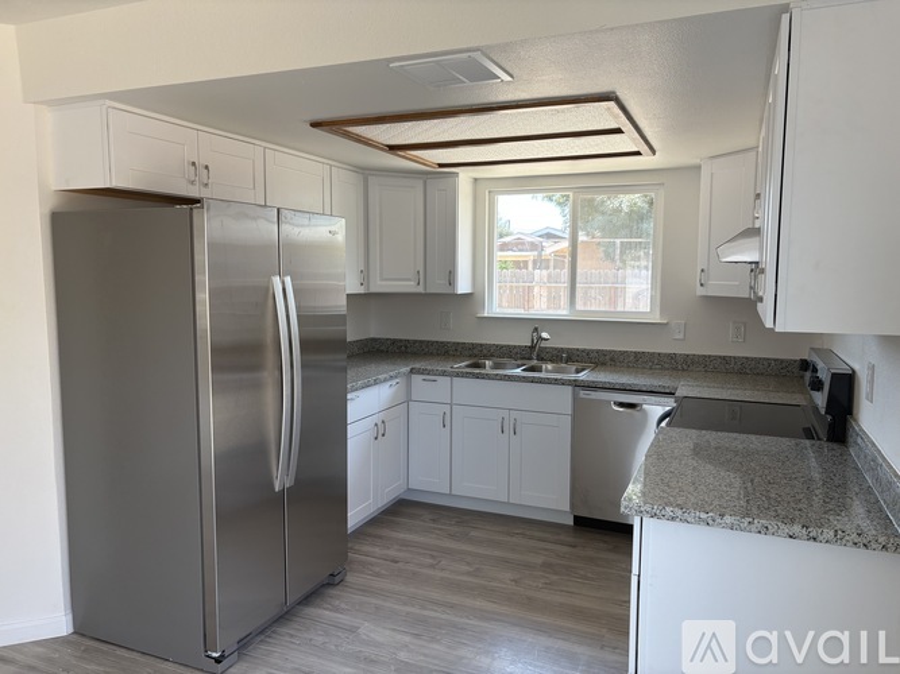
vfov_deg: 53.0
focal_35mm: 26
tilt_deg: -5.5
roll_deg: -1.0
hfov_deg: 67.3
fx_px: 676
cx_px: 450
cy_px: 337
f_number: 1.6
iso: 64
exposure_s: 1/130
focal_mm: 5.96
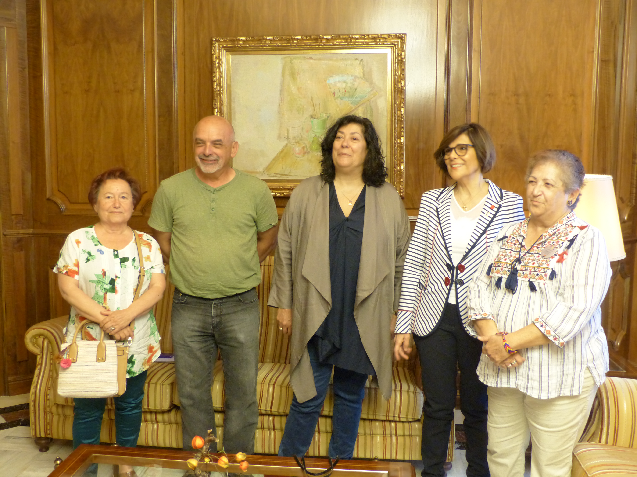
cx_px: 318
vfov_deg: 40.7
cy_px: 238
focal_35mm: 35
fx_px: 644
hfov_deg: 52.6
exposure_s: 1/15
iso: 400
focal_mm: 6.3
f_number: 2.8
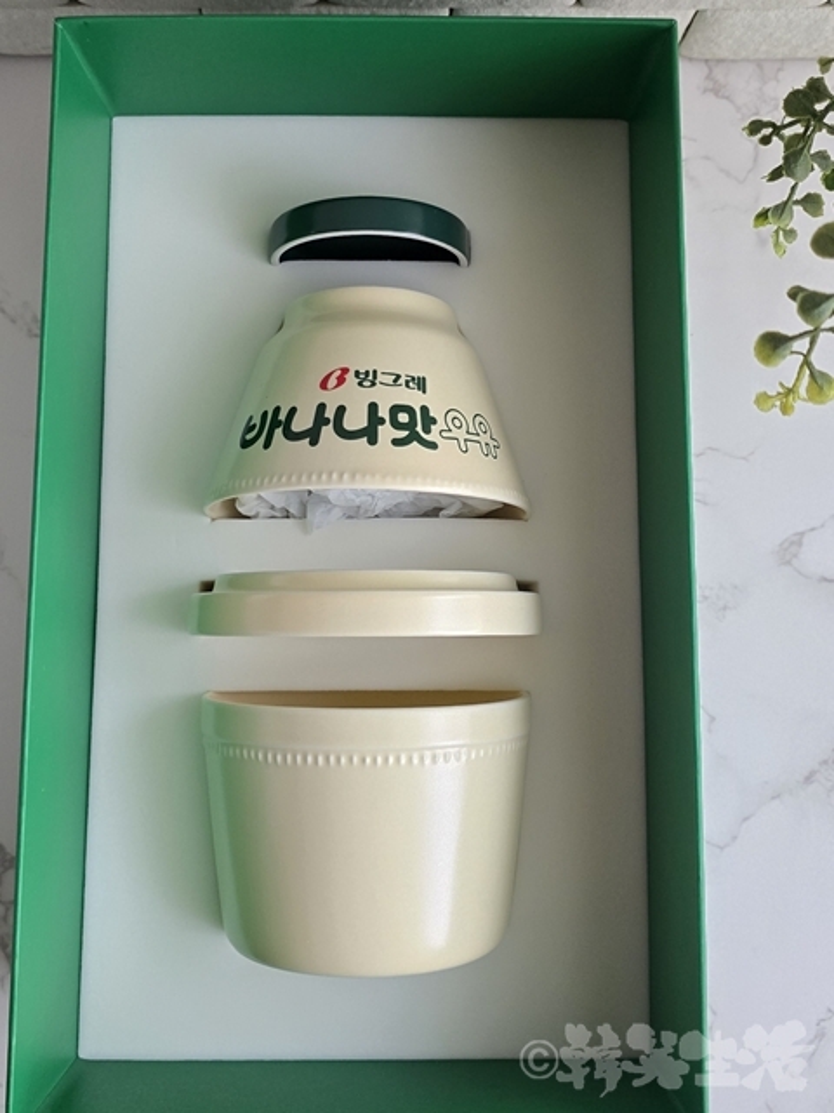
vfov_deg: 73.9
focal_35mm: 23
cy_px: 556
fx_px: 739
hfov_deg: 58.9
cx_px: 417
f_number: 1.7
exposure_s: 1/60
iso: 800
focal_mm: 6.3
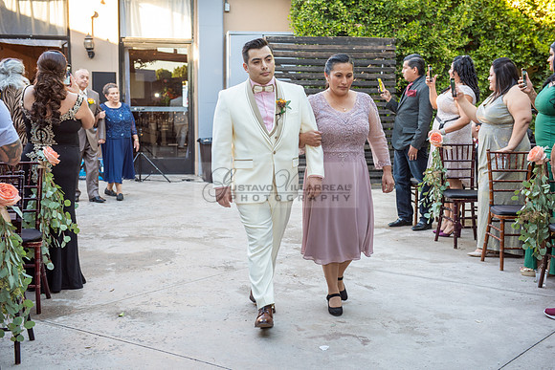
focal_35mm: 55
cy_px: 185
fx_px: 848
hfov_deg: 36.2
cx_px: 278
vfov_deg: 24.6
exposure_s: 1/125
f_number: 5
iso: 320
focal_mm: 55
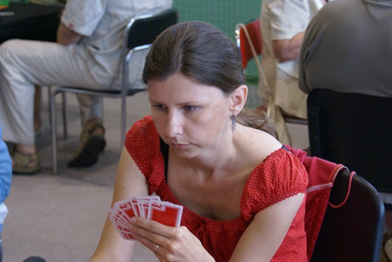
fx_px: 981
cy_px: 131
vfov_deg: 15.2
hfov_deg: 22.6
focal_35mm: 90
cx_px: 196
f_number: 5.6
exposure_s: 1/40
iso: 800
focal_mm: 60
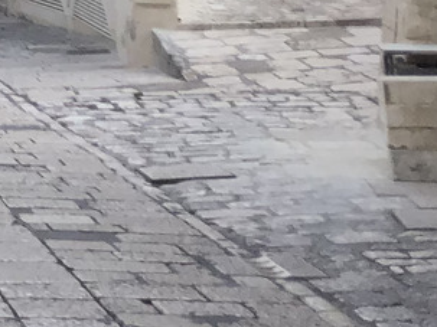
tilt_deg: +1.9
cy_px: -307
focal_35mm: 148
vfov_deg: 9.4
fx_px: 1868
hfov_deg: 11.9
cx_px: -444
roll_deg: +0.9
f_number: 1.8
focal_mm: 4
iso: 20
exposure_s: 1/1056
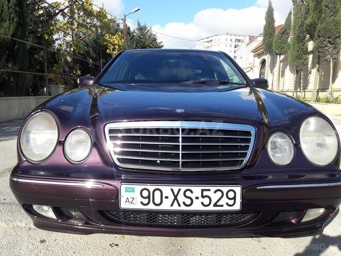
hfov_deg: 63.4
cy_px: 128
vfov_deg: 49.7
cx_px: 170
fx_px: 276
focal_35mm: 28
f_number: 1.9
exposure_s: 1/960
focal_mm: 3.7
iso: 40
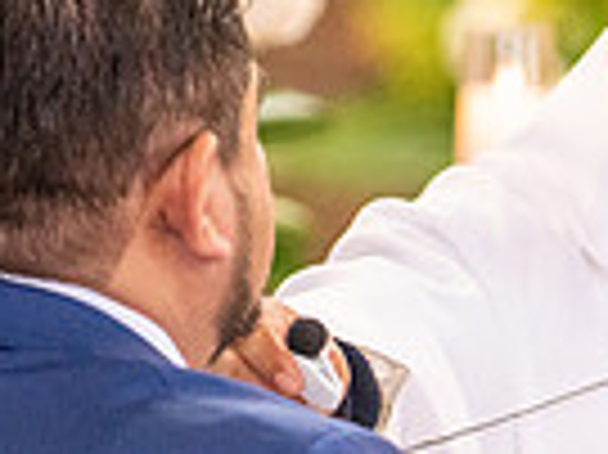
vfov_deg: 1.6
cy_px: 753
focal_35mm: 940
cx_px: 899
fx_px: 16496
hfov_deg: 2.1
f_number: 2.8
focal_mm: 200
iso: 2000
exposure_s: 1/160
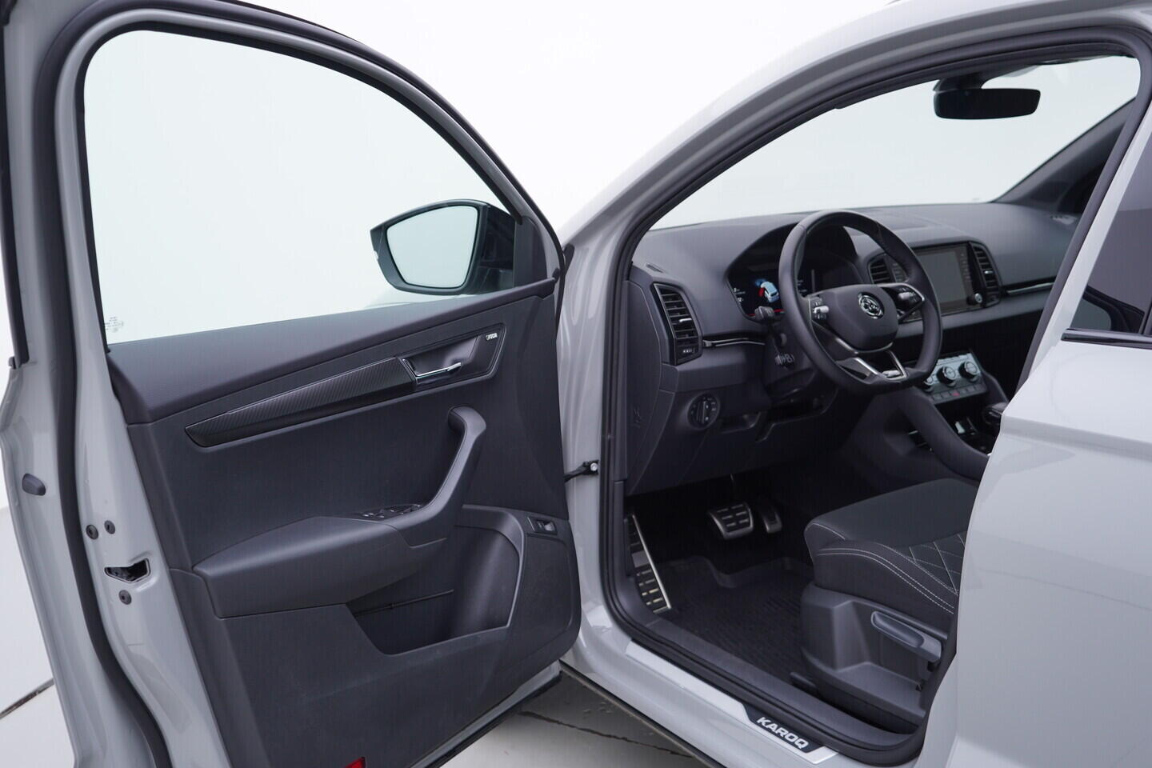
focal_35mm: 36
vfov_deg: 36.9
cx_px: 576
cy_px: 384
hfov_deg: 53.1
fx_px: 1152
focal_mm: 24
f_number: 3.2
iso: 125
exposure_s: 1/50
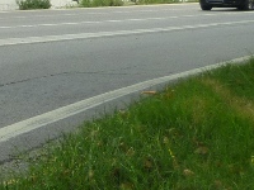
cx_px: -146
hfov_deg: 12.8
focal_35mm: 145
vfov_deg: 10.2
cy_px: 41
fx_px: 1064
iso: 125
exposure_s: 1/400
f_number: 3.5
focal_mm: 5.2
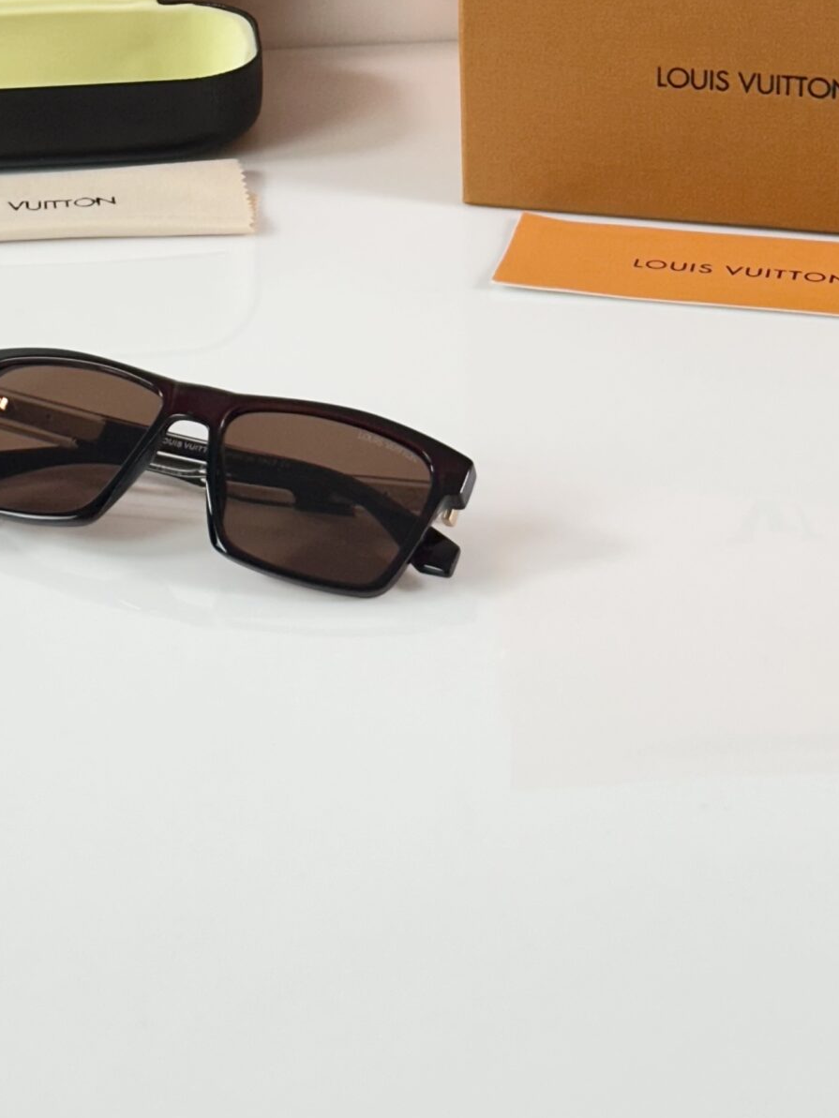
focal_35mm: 103
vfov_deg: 18.6
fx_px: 3328
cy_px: -8
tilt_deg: -19.8
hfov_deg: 14.3
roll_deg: +2.8
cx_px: 172
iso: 64
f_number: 1.78
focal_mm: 6.86
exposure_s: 1/100
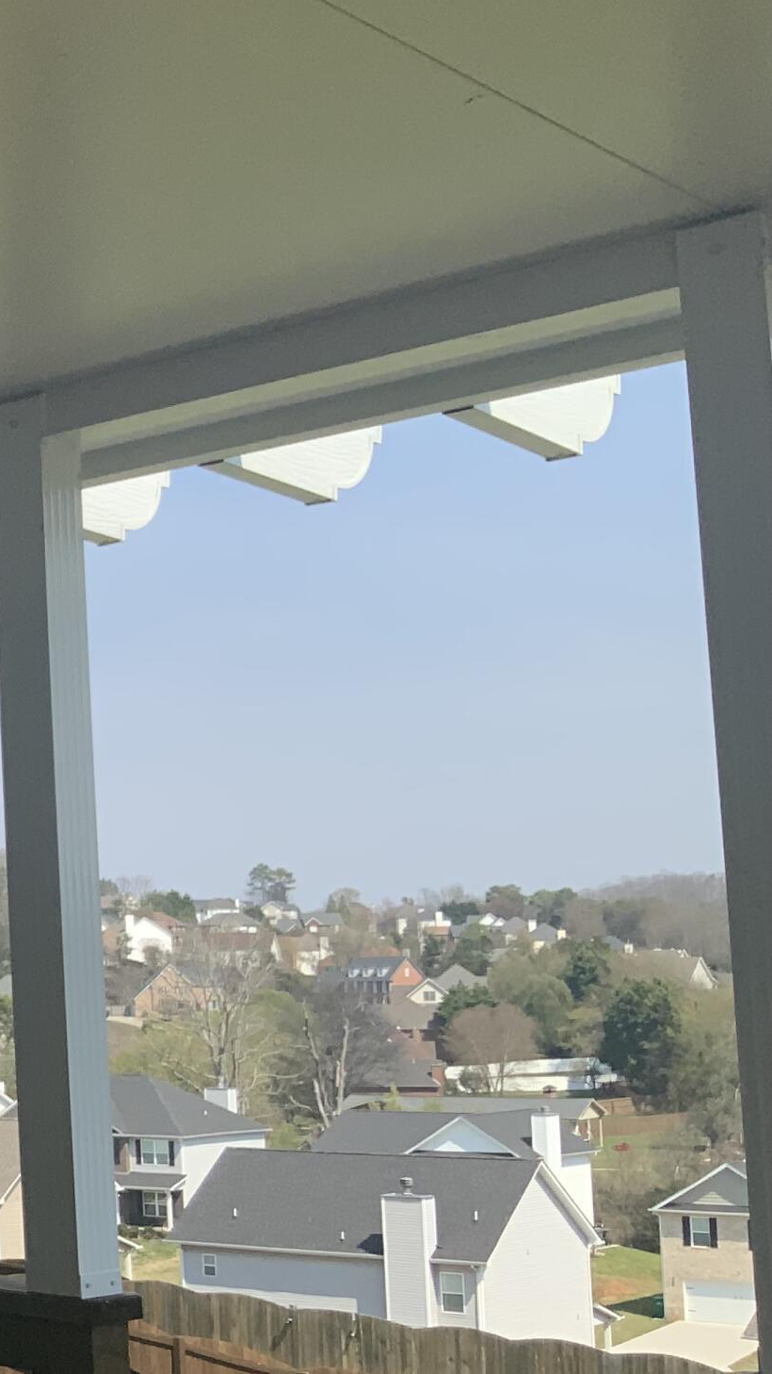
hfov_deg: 15.7
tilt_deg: +7.9
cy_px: 791
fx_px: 2366
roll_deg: +1.0
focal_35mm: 65
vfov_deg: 32.3
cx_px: -634
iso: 16
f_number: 1.8
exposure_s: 1/1451
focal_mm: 3
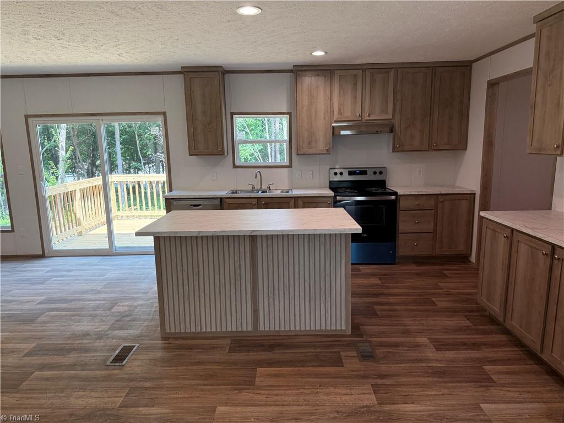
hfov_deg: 71.6
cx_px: 282
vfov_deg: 56.8
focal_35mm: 24
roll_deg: +1.2
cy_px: 212
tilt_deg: -9.8
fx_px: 391
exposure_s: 1/234
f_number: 1.78
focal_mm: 6.76
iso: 200
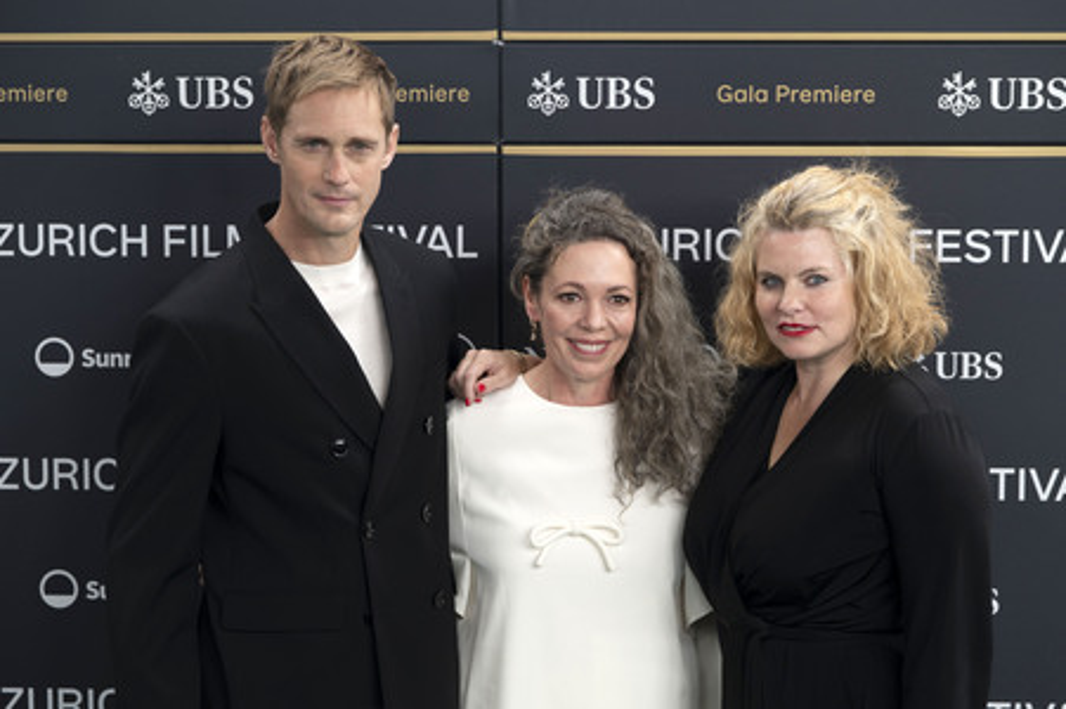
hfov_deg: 16.9
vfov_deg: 11.3
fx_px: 3580
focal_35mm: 121
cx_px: 533
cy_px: 354
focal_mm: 121
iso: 400
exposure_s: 1/200
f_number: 4.5
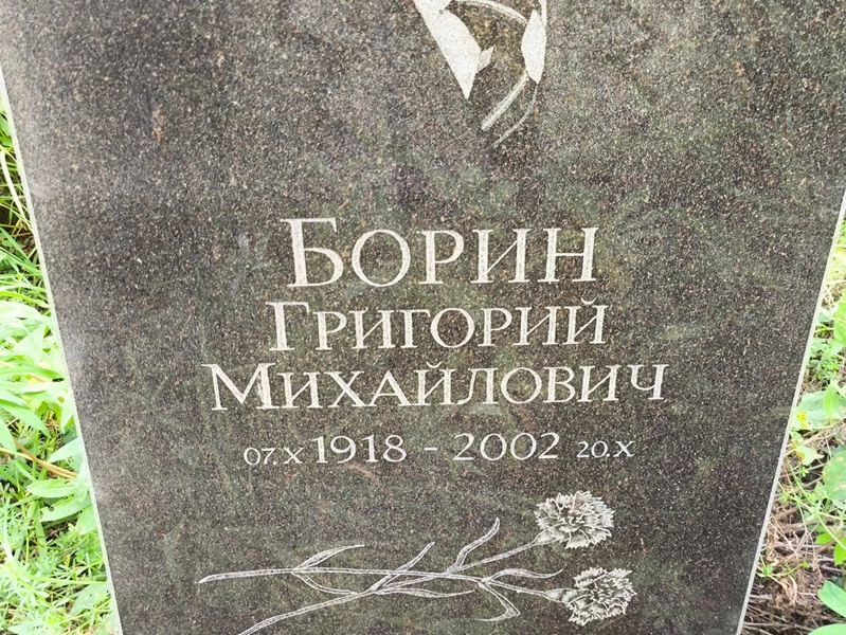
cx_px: 423
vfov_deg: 29.1
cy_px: 318
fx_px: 1223
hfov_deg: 38.2
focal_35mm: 50
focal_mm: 4.71
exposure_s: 1/60
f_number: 1.7
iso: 100
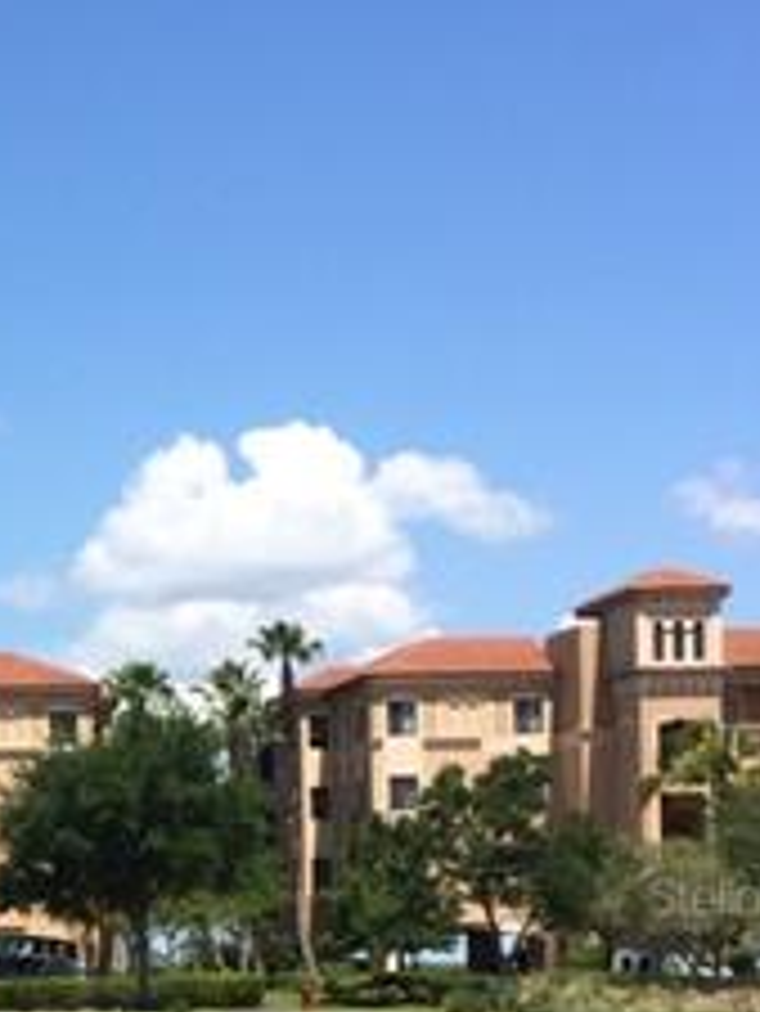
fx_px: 2895
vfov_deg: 19.5
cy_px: 895
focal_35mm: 99
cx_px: -418
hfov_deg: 13.9
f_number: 2.2
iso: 32
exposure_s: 1/1883
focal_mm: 4.15
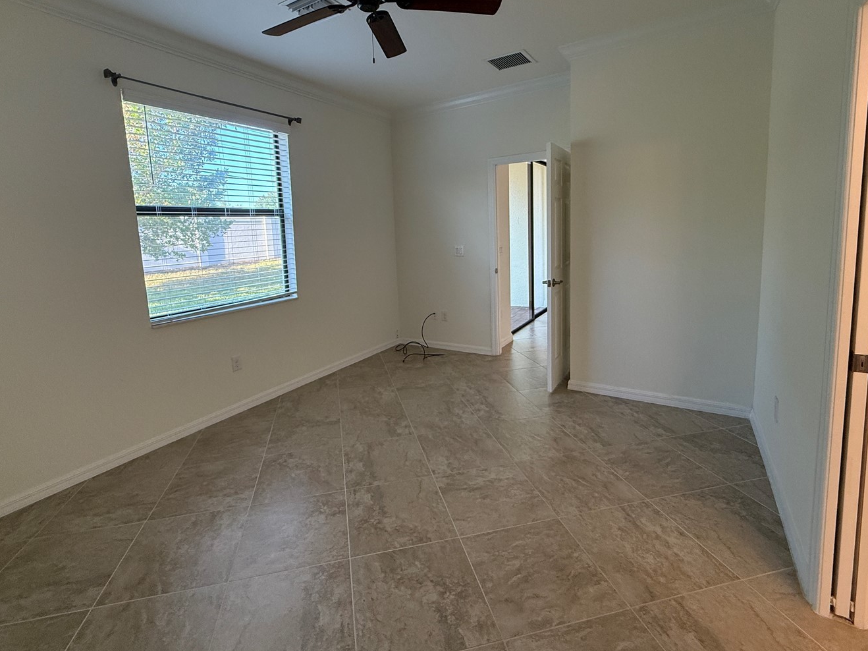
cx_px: 418
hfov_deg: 91.0
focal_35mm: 17
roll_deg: +2.1
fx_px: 426
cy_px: 275
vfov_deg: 74.2
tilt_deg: -6.2
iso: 250
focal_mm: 2.22
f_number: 2.2
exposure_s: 1/120
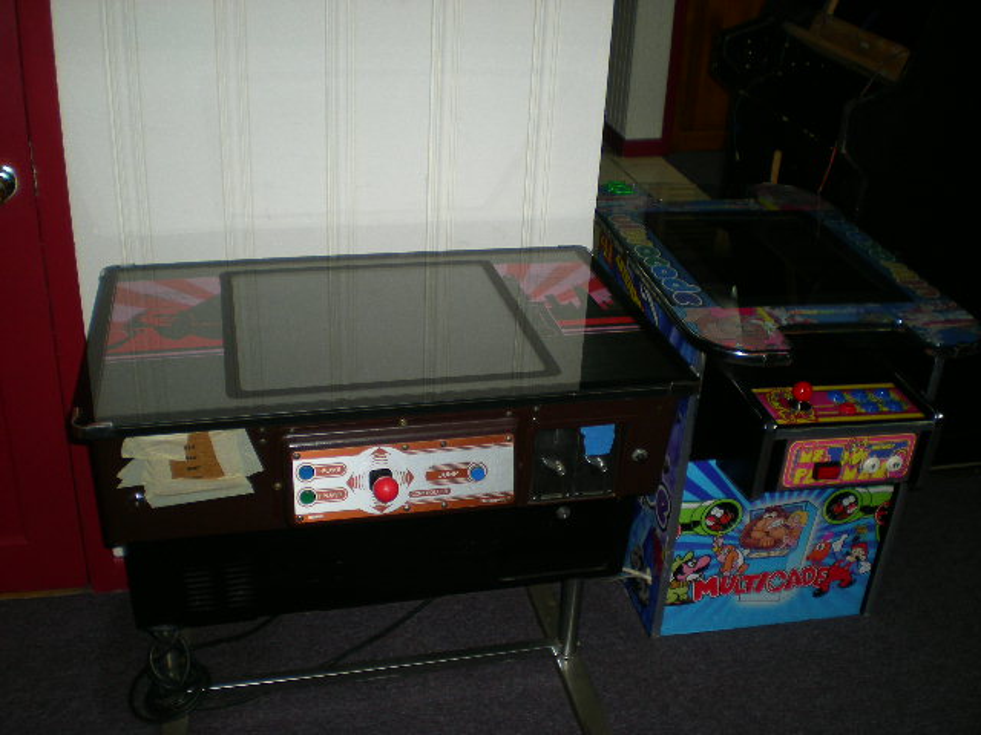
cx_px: 490
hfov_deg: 49.0
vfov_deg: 37.7
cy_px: 368
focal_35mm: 38
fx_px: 1077
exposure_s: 1/59.5
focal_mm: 6.3
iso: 50
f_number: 3.1
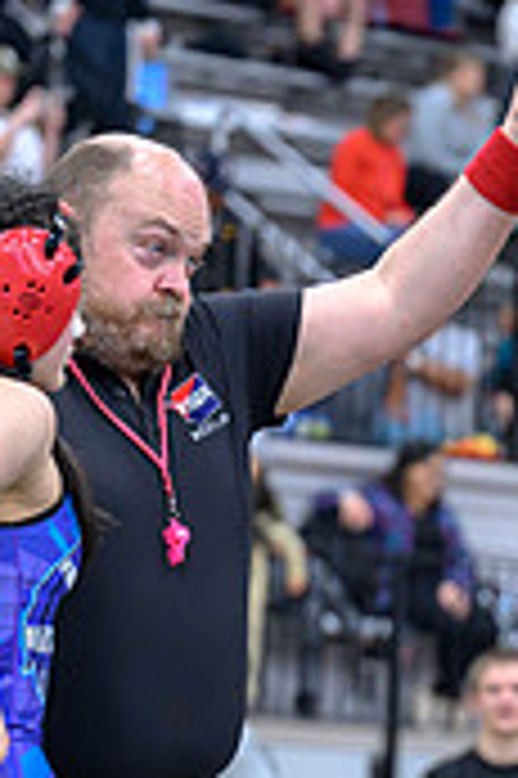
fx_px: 6574
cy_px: 804
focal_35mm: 304
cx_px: 666
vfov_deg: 6.8
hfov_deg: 4.5
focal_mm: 81
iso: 3200
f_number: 2.8
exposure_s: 1/800
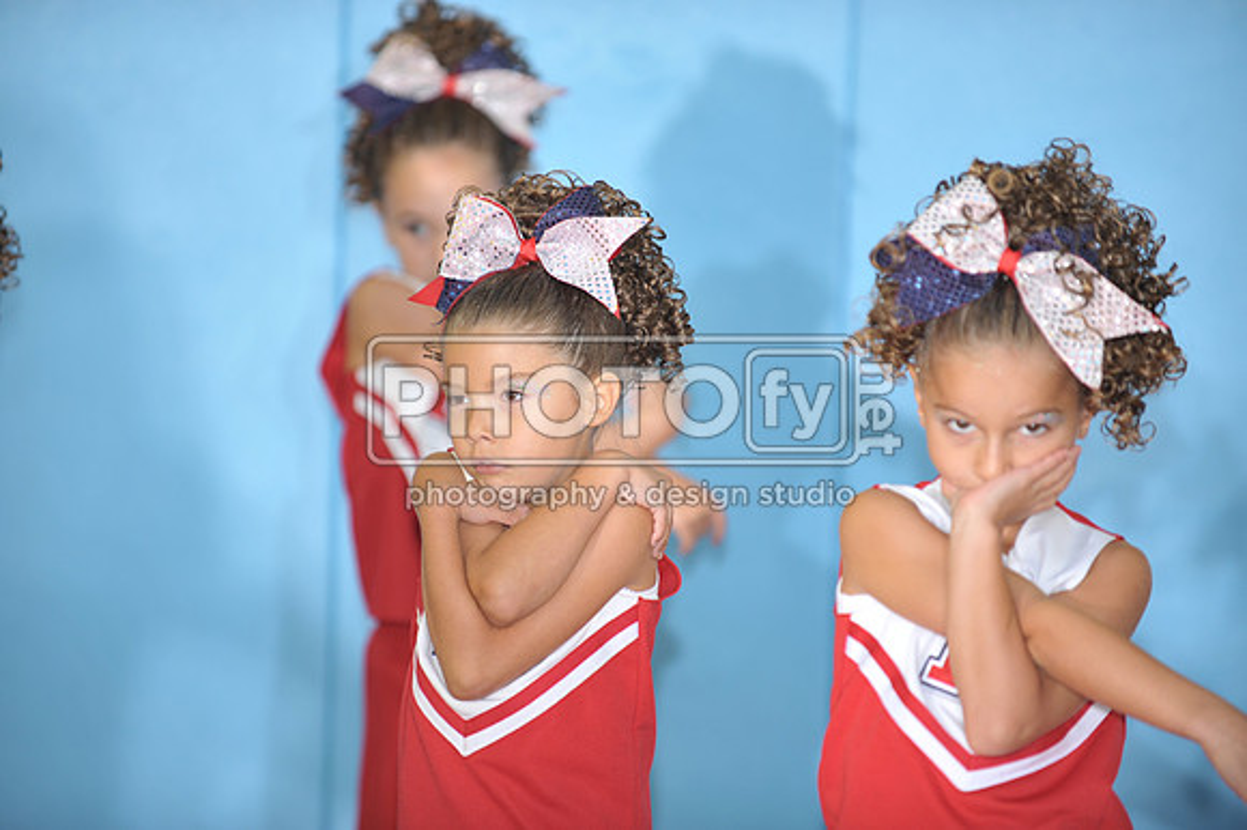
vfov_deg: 6.9
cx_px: 624
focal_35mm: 200
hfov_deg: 10.3
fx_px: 6924
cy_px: 415
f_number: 2.8
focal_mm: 200
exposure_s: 1/125
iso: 500
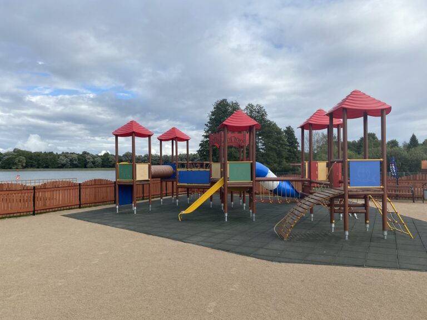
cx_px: 214
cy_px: 160
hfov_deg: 67.3
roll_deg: +0.9
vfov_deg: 53.1
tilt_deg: +1.2
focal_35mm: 26
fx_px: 321
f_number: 1.8
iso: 32
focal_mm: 4.25
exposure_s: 1/2358
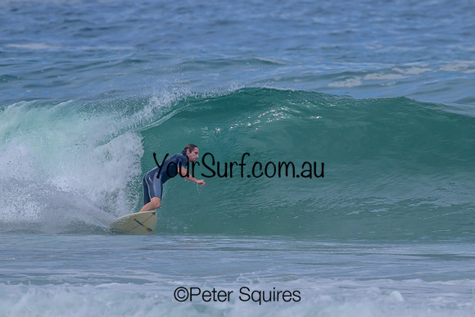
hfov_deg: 1.9
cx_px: 221
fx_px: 14209
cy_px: 144
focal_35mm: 1077
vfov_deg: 1.3
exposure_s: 1/2000
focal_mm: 800
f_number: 11
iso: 720
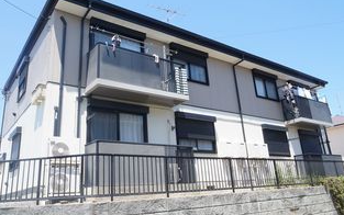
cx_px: 167
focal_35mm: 39
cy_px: 98
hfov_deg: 50.4
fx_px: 366
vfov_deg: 32.8
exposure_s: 1/125
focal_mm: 16
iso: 200
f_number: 9
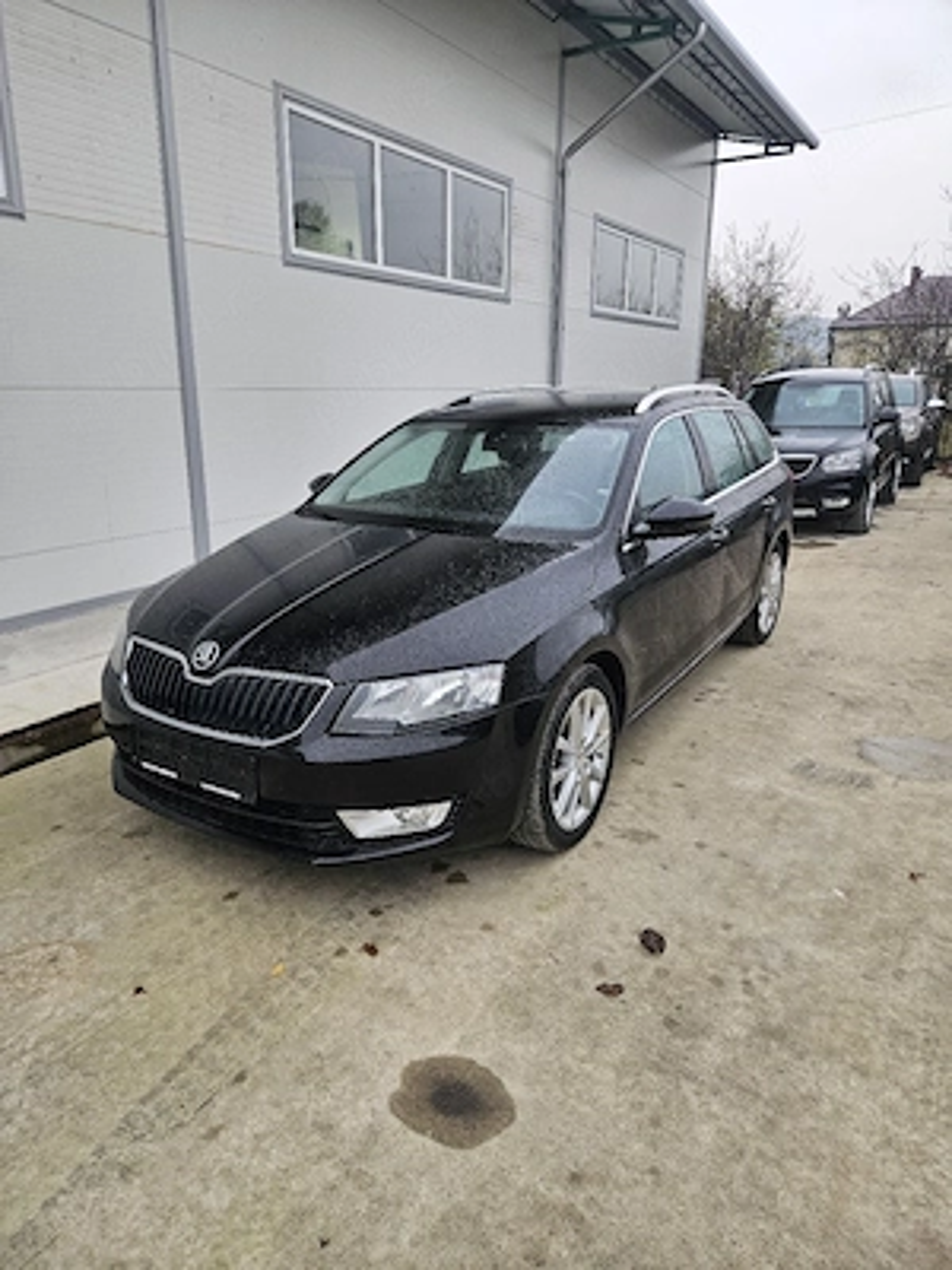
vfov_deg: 73.9
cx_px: 476
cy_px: 635
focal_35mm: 23
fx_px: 843
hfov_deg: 58.9
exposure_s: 1/192
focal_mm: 5.4
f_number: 1.8
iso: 80
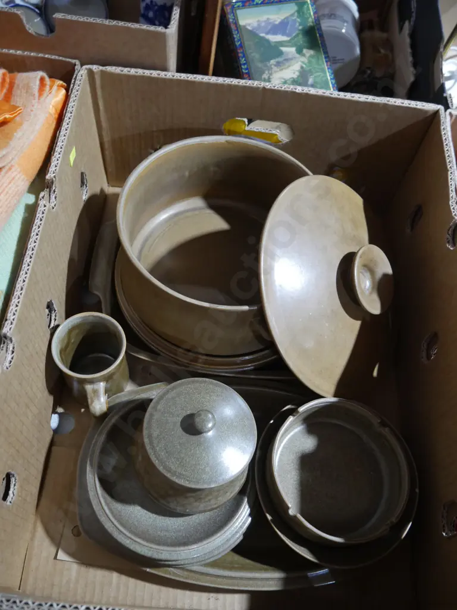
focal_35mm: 30
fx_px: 528
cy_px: 305
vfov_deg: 60.0
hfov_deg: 46.8
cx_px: 228
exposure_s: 1/60
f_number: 3.6
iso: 1250
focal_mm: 15
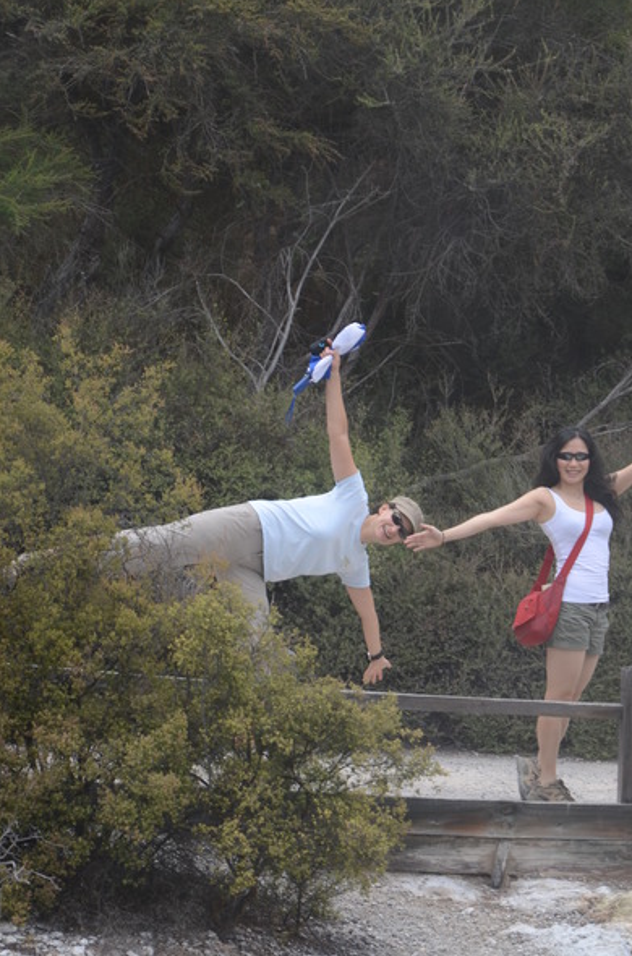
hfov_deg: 6.4
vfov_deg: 9.7
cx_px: 388
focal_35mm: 214
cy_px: 499
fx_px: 5660
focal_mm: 105
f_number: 5.6
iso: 100
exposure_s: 1/320
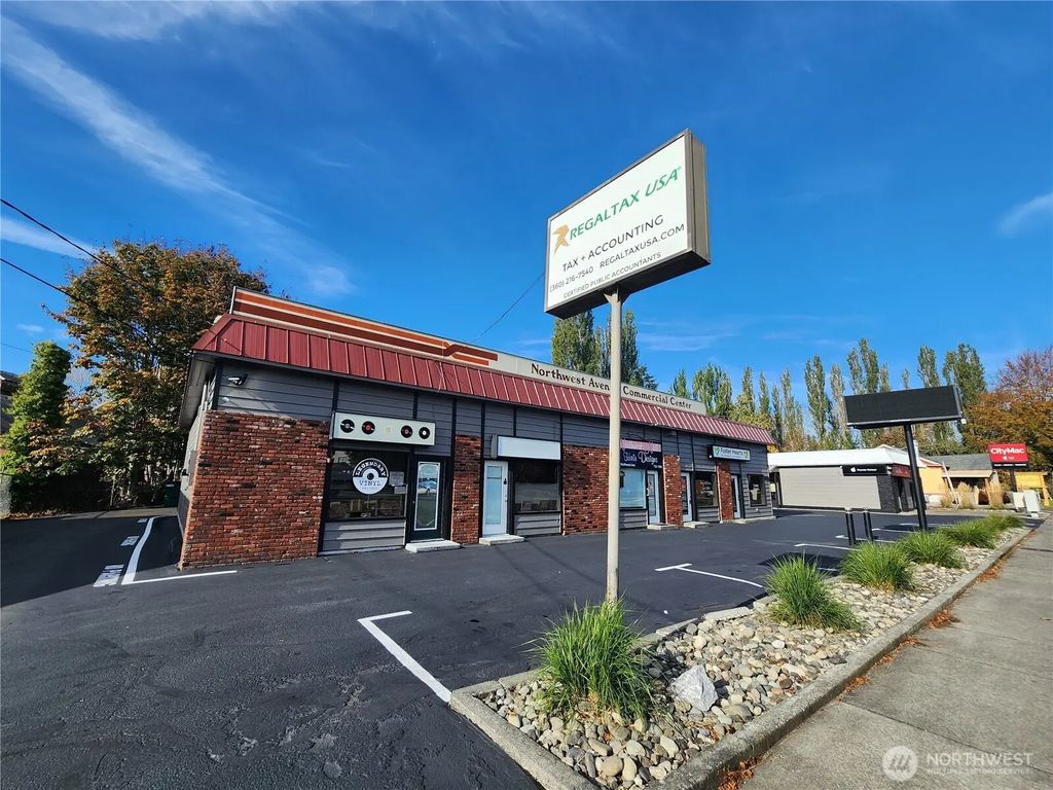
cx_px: 526
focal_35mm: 13
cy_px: 395
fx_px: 395
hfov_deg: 106.2
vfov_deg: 89.9
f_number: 2.2
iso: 50
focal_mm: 2.2
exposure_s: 1/1350
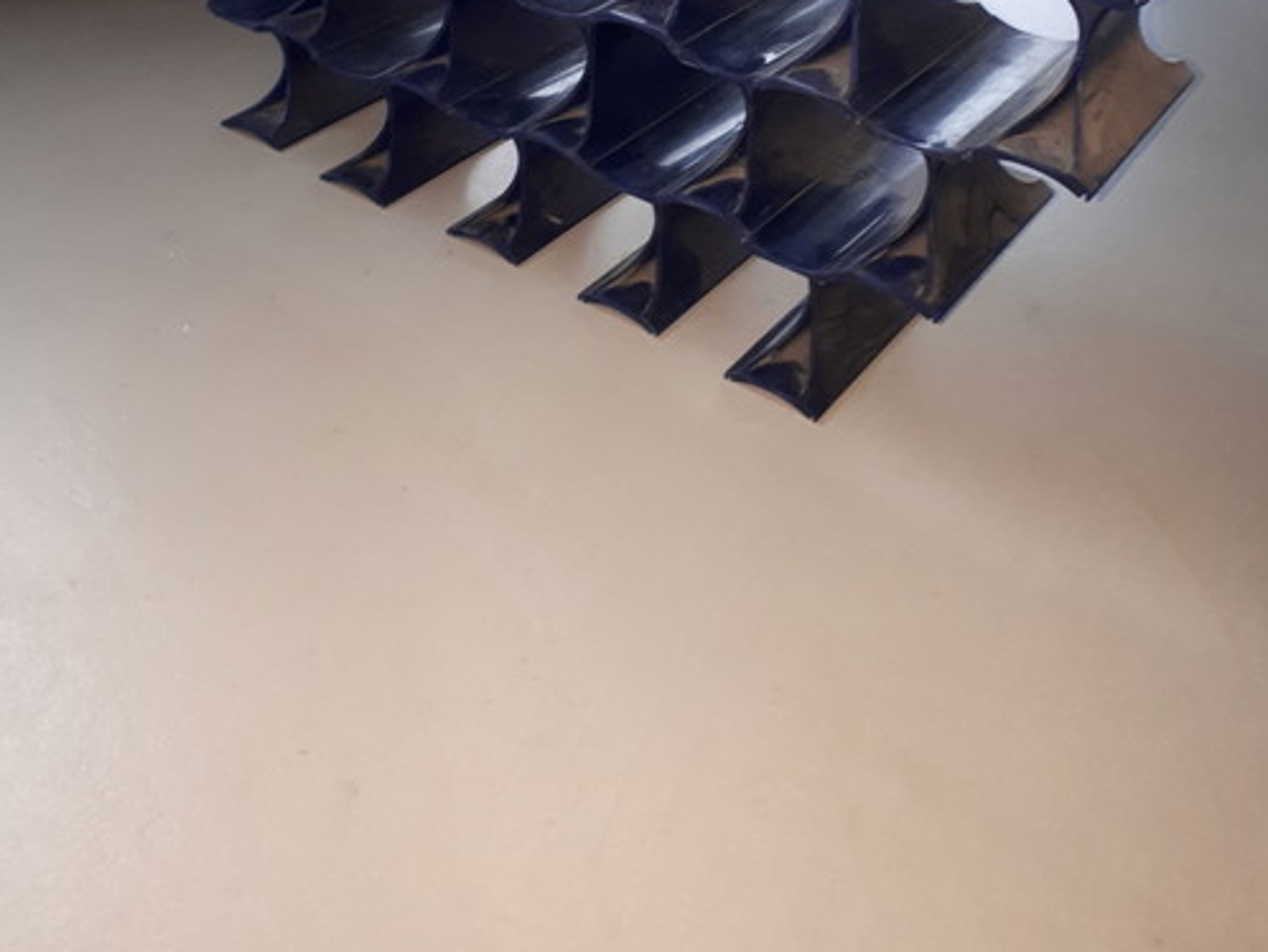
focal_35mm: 37
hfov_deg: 50.1
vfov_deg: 36.6
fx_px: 1356
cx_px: 639
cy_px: 118
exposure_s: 1/33
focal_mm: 3.6
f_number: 1.9
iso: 100
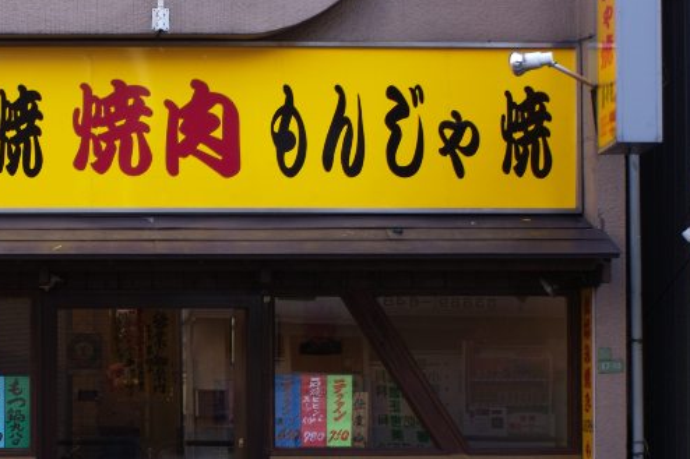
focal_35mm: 85
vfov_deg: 15.9
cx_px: 145
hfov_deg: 23.6
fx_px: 1629
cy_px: 388
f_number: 4.5
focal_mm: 28
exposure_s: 1/60
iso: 100
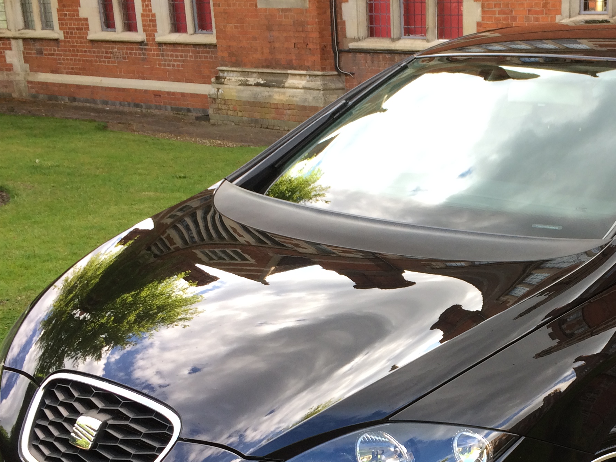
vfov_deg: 27.1
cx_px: 487
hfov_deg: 35.1
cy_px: 355
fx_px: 943
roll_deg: -1.9
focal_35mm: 53
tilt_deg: -20.7
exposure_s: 1/135
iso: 32
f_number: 2.2
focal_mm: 4.15
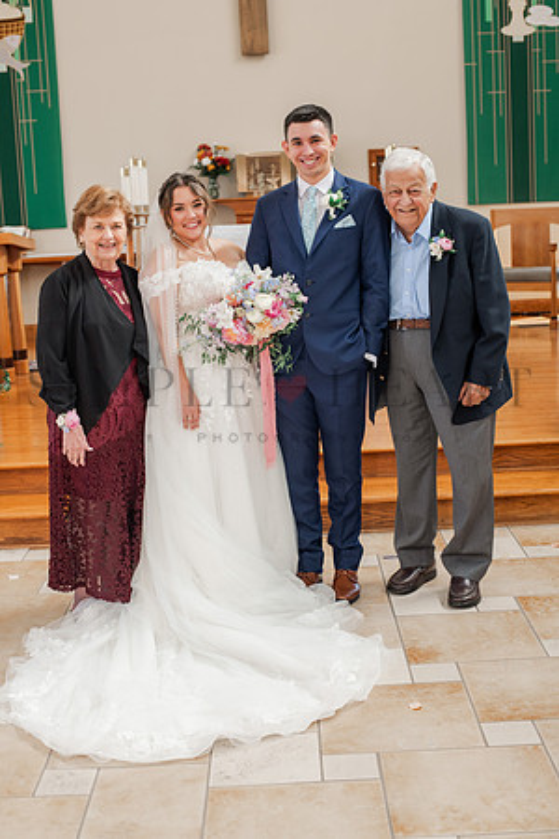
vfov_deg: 39.6
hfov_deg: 27.0
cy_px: 420
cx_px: 280
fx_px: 1164
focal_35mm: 50
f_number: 4.5
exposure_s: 1/250
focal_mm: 50
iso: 400
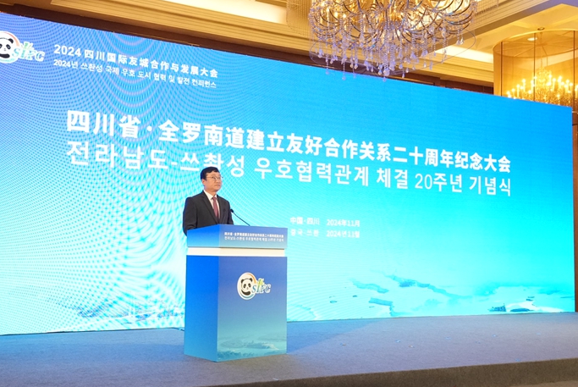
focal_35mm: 41
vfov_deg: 32.7
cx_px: 250
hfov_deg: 47.2
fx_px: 659
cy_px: 200
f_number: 6.3
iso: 12800
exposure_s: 1/200
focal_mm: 35
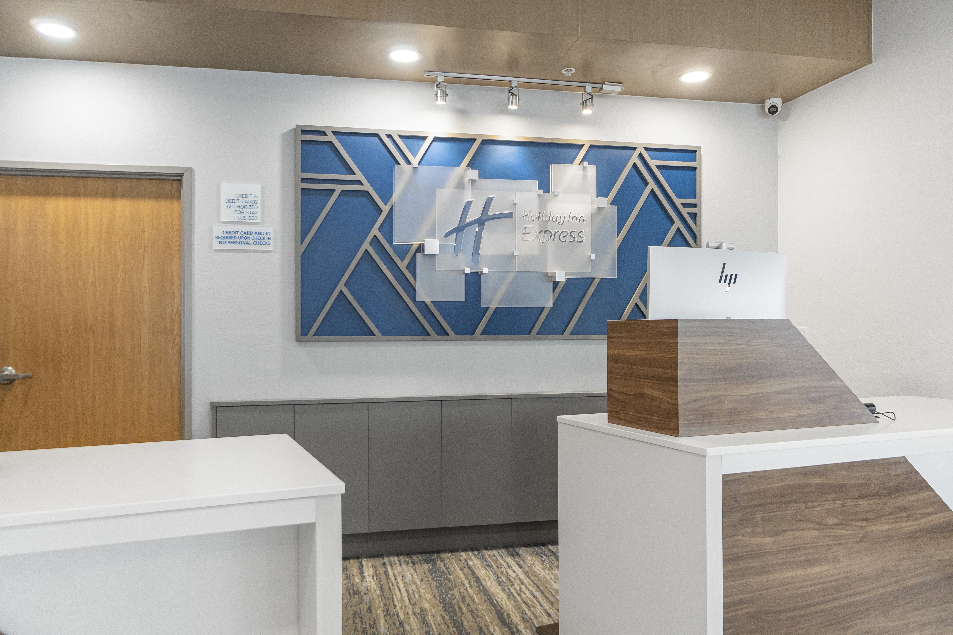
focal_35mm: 27
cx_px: 476
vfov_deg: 47.9
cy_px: 318
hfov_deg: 67.4
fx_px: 715
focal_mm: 18
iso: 1000
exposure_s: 1/160
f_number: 4
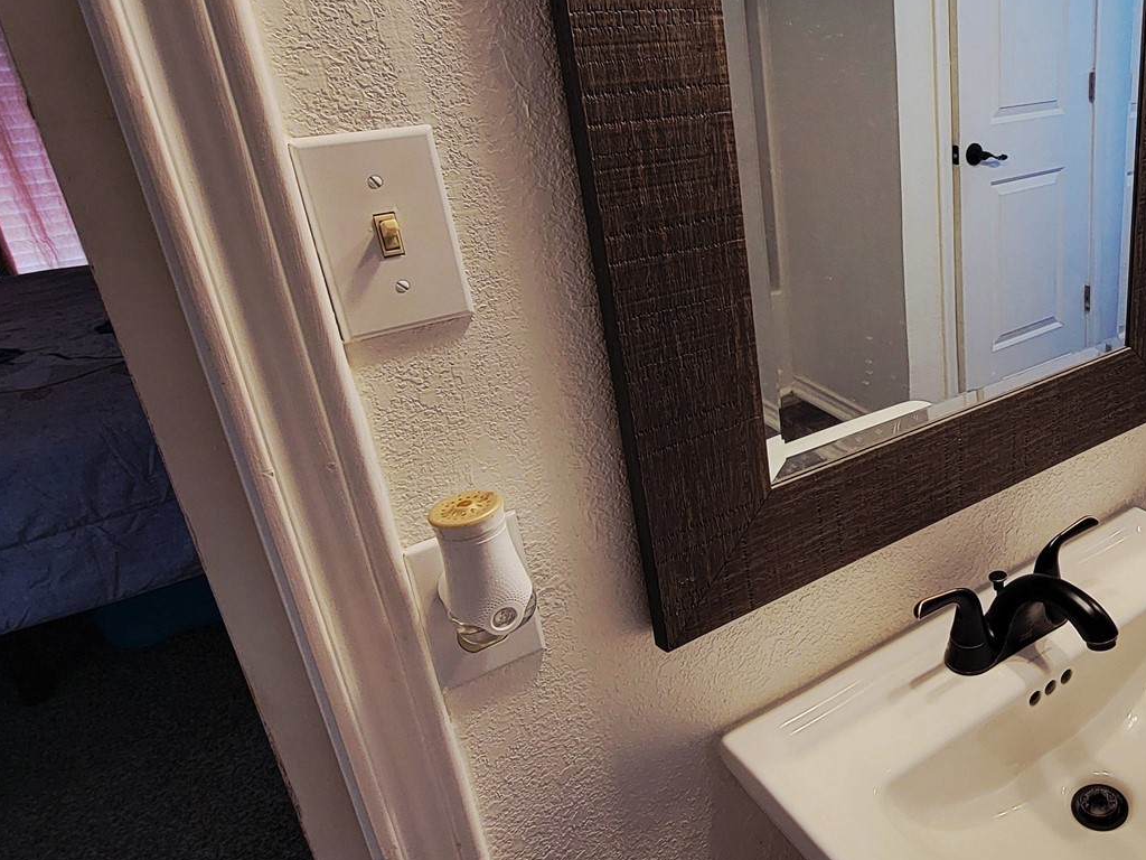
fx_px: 861
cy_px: 347
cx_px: 980
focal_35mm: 26
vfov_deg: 52.7
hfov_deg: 59.6
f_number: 2.2
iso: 100
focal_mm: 2.2
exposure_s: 1/60.2
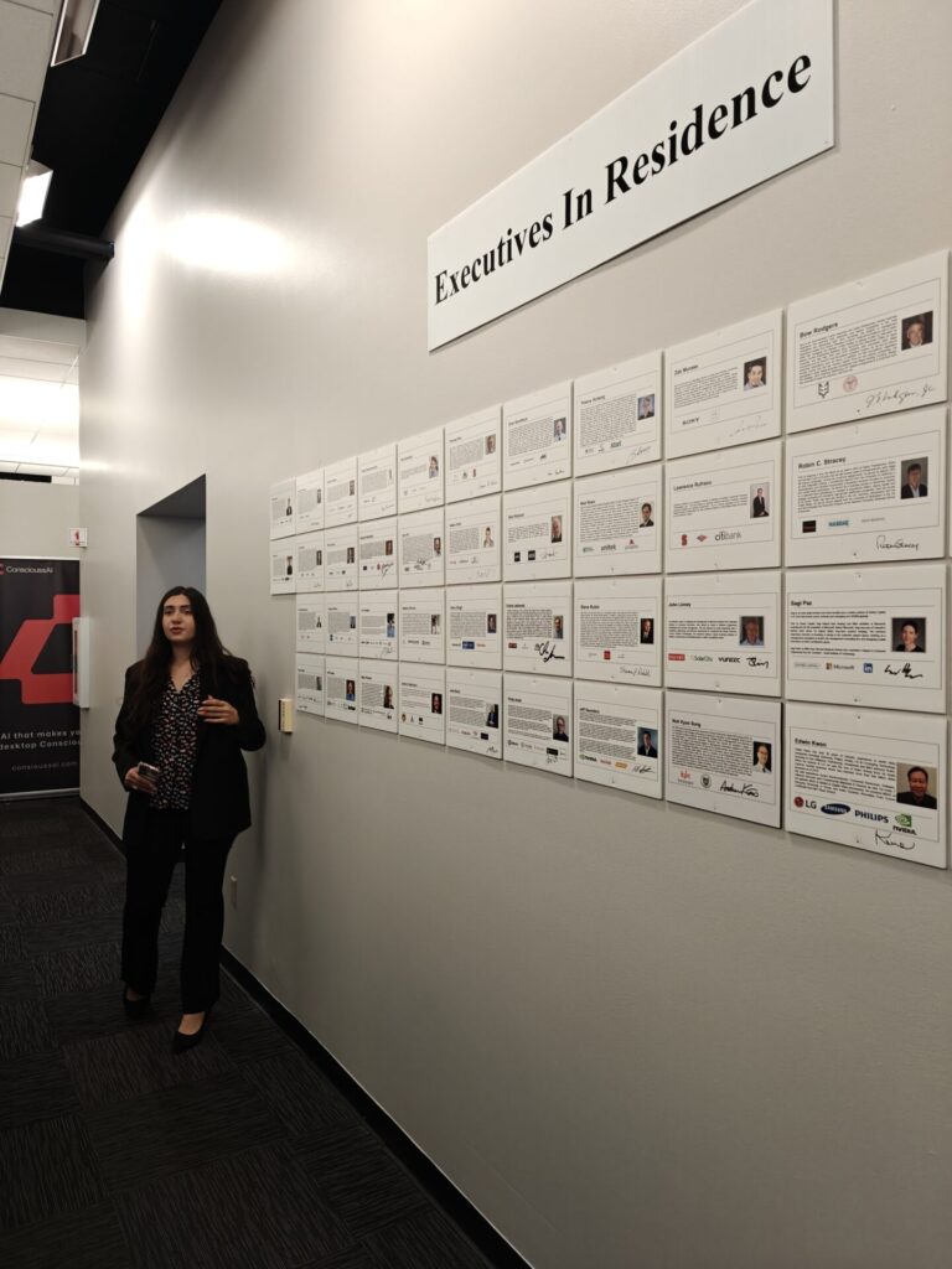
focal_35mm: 23
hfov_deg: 58.9
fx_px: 843
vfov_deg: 73.9
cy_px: 634
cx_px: 476
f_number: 1.6
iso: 800
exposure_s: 1/120
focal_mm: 6.06
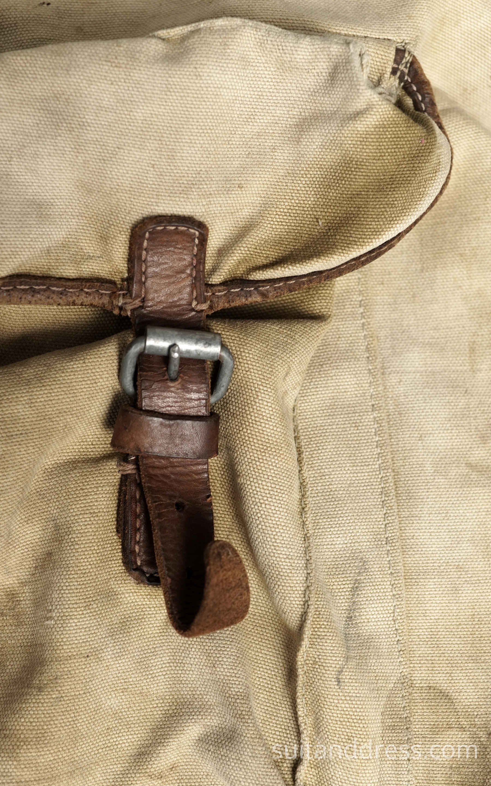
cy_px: 393
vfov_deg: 41.1
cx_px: 238
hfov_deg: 26.3
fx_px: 1049
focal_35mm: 49
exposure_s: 1/60
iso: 400
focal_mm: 32
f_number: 4.5
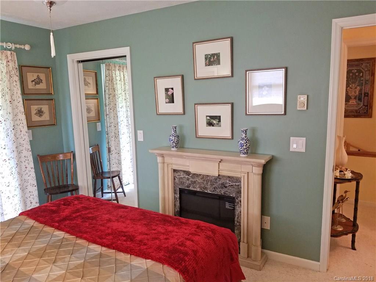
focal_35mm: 26
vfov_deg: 53.1
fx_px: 282
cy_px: 141
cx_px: 188
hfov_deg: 67.3
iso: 200
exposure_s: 1/20
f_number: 1.7
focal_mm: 4.2
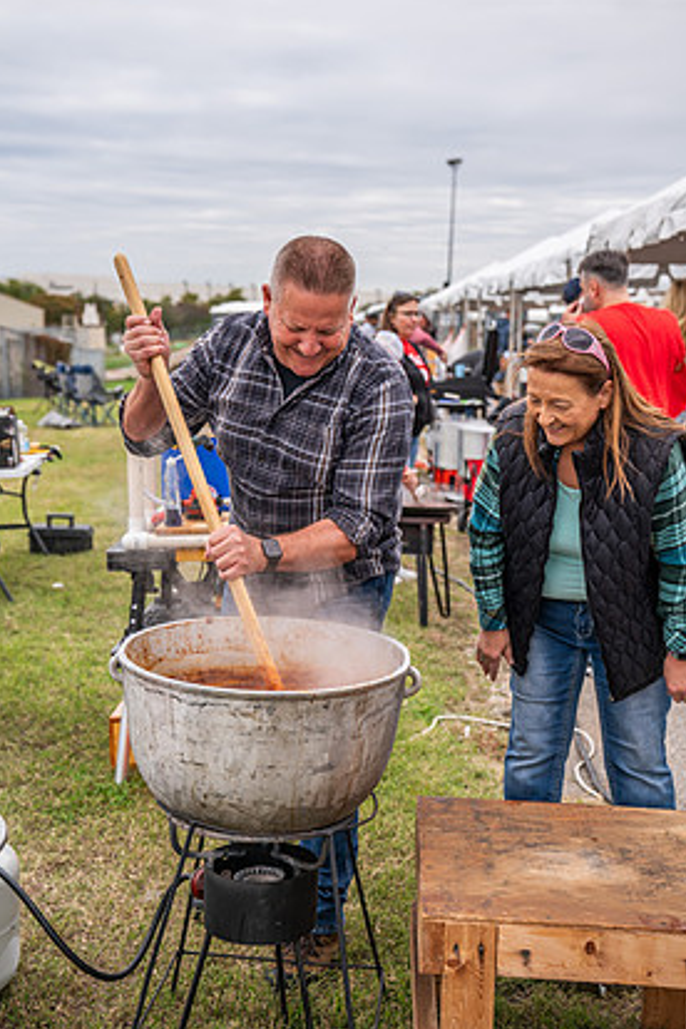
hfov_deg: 27.0
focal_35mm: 50
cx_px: 343
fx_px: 1429
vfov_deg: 39.6
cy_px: 524
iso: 500
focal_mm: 46
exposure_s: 1/1250
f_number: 3.5
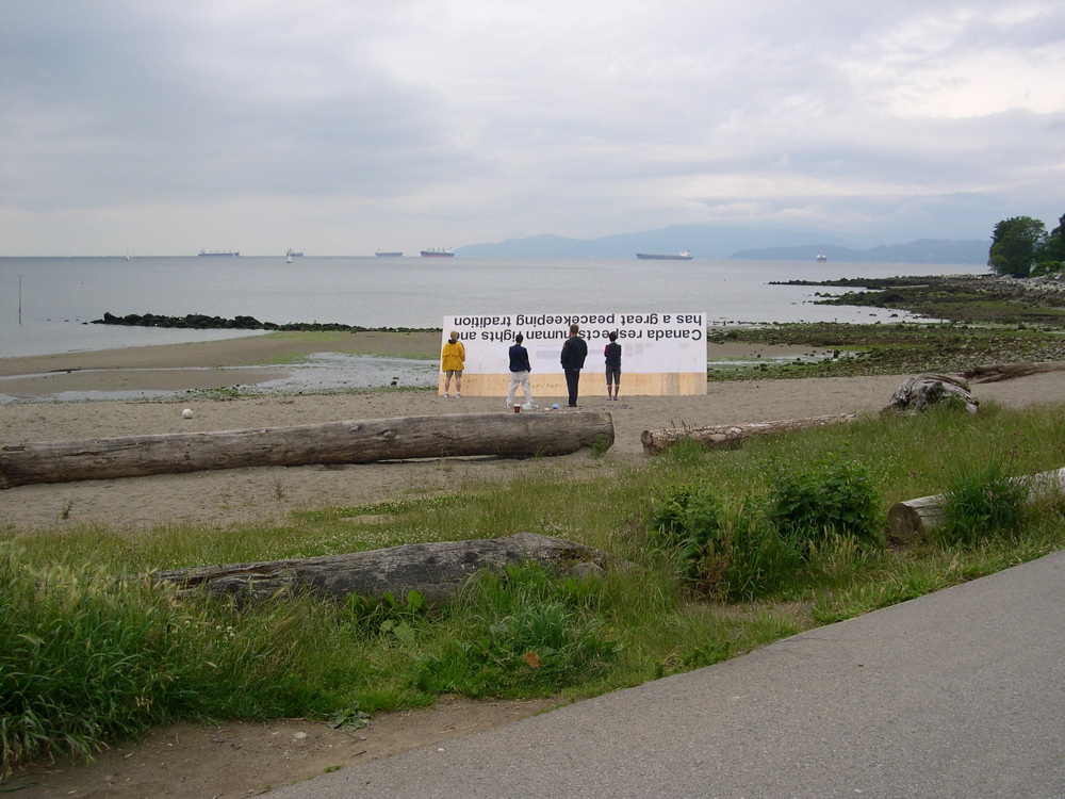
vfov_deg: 37.7
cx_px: 532
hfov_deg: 49.0
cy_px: 400
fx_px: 1169
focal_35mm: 38
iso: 100
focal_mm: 8
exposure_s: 1/119
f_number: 7.6
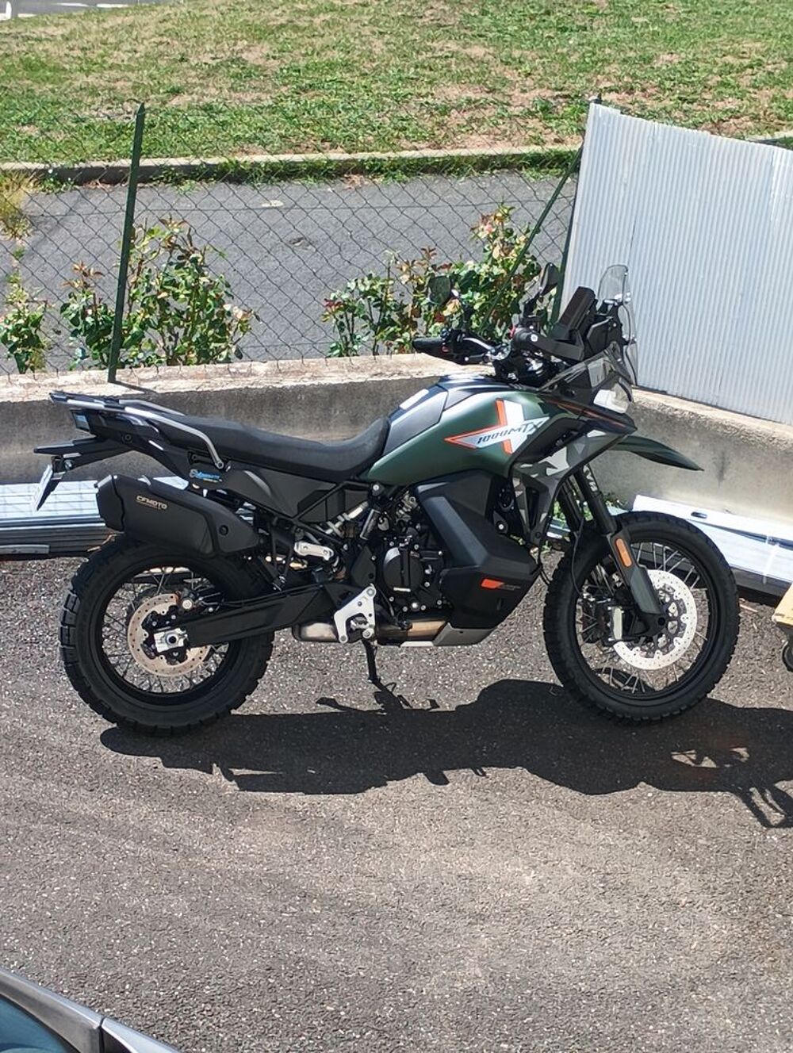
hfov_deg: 10.9
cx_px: 396
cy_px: 526
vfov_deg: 14.5
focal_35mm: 136
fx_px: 4143
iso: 50
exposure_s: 1/298
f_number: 1.8
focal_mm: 4.26
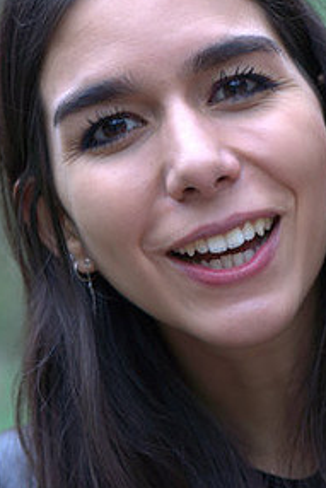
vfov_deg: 8.7
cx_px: 223
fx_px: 3202
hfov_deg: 5.8
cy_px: 126
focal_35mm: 236
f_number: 4
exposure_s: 1/200
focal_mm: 100
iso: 100
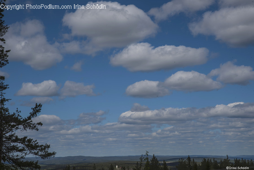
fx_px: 494
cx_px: 127
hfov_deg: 28.8
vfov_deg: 19.5
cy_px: 85
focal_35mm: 70
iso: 100
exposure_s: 1/80
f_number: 22
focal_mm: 70
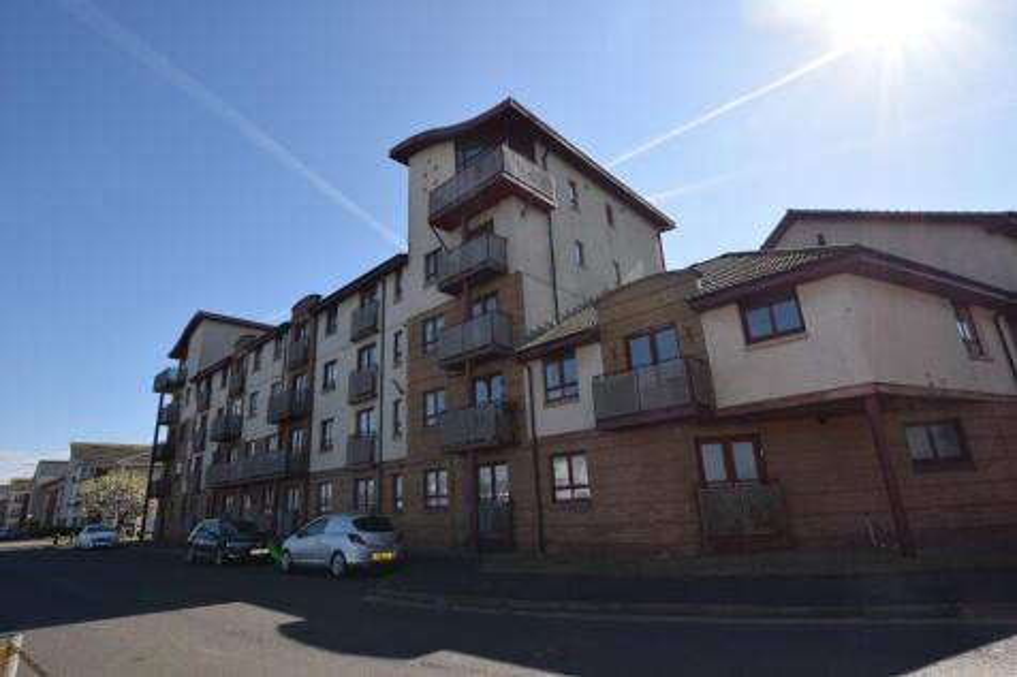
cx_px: 508
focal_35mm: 18
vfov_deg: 67.3
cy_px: 338
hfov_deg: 90.0
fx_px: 508
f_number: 9
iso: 100
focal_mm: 12
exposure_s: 1/200
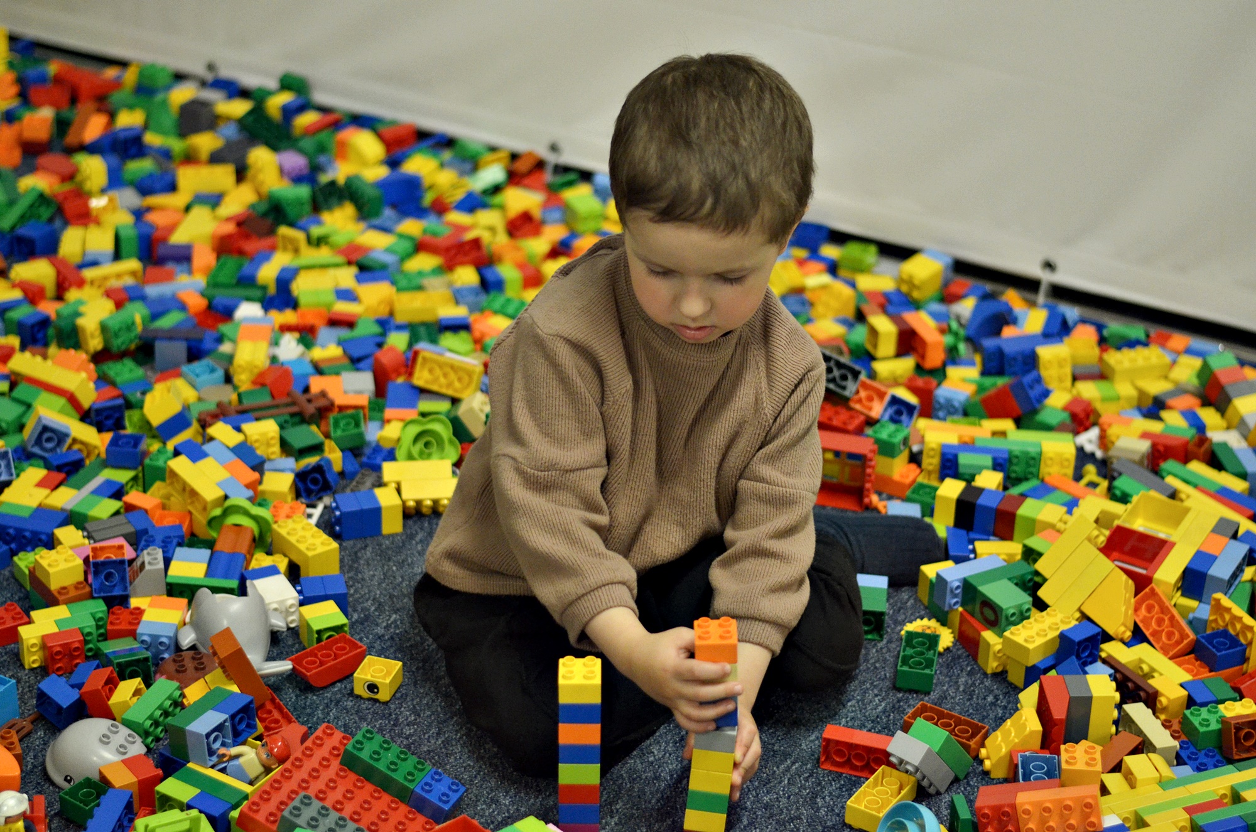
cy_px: 416
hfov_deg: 27.0
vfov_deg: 18.1
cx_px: 628
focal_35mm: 75
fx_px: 2611
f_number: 1.8
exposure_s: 1/400
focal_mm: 50
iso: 1250
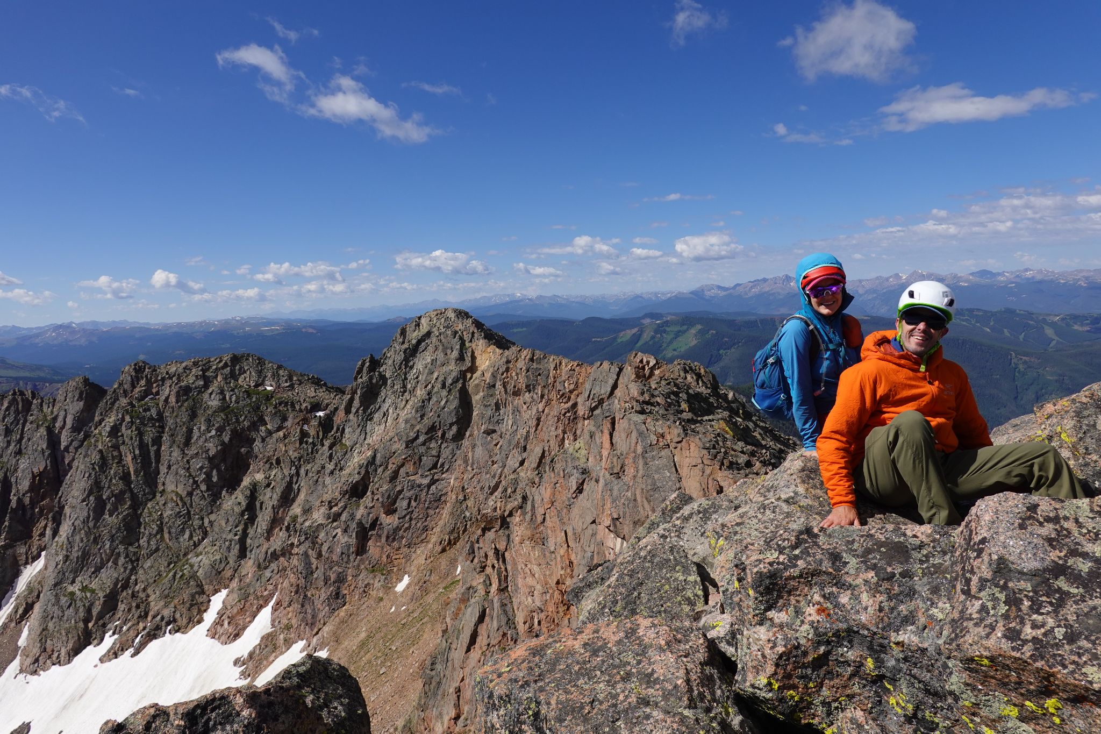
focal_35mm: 24
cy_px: 367
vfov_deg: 53.1
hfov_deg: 73.7
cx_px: 550
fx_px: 734
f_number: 5.6
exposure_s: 1/640
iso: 100
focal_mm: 9
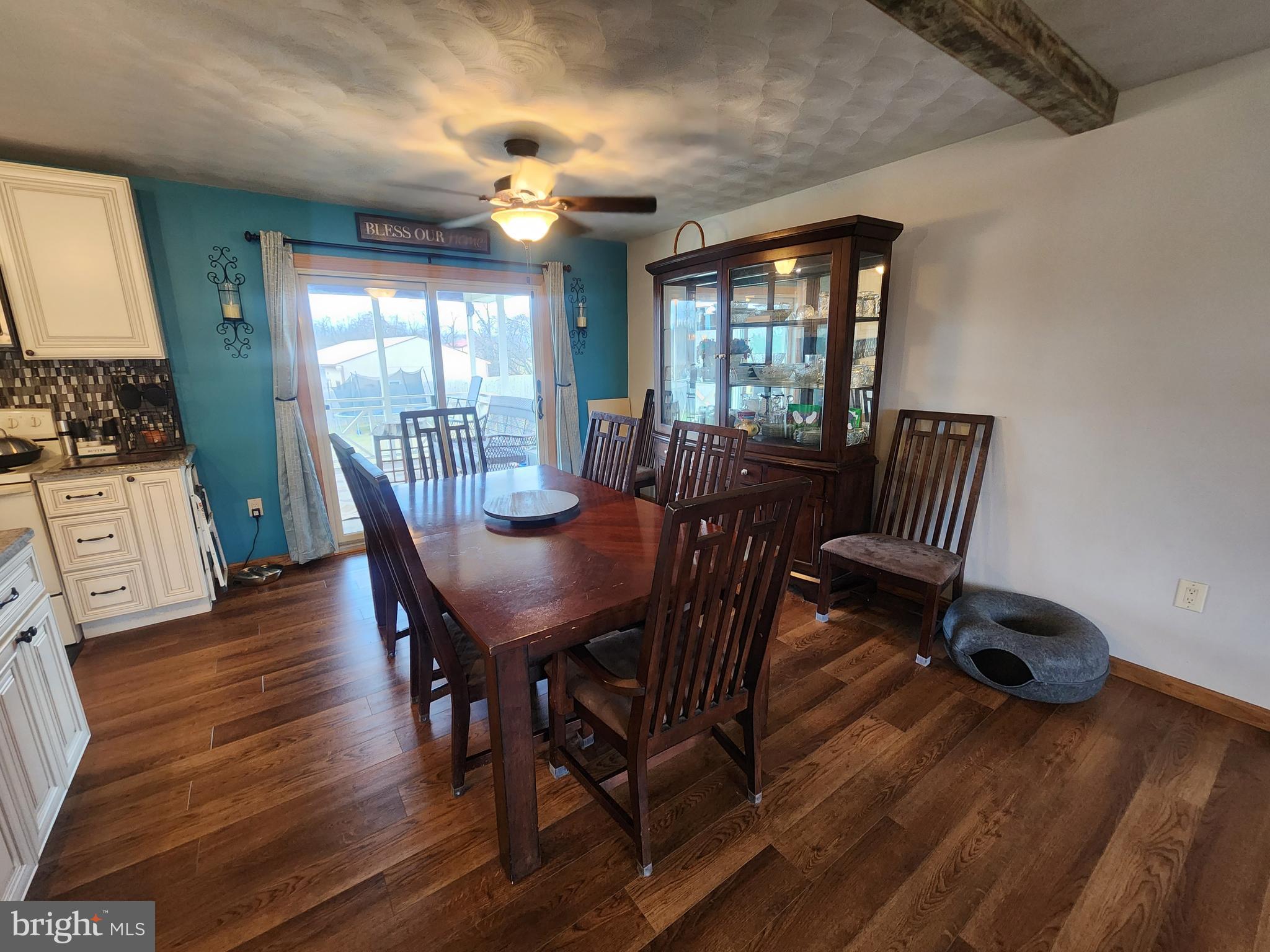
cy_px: 476
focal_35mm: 13
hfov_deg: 106.2
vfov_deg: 89.9
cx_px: 635
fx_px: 477
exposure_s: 1/40
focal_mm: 2.2
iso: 400
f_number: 2.2
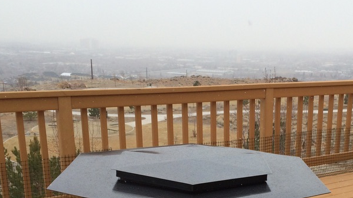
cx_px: 240
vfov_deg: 20.8
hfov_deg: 36.8
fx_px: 524
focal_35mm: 56
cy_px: 196
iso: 32
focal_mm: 4.12
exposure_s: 1/873
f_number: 2.2
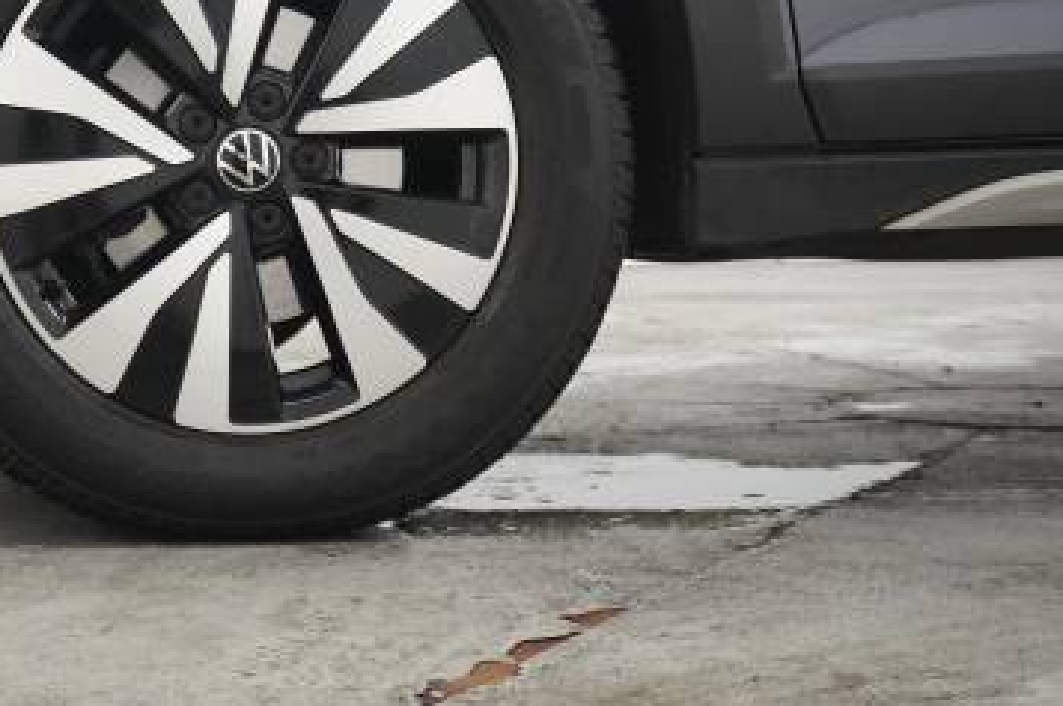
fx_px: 2064
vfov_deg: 19.1
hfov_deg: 28.3
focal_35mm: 70
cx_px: 208
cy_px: 80
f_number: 4.5
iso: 4000
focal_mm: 26
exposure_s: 1/200
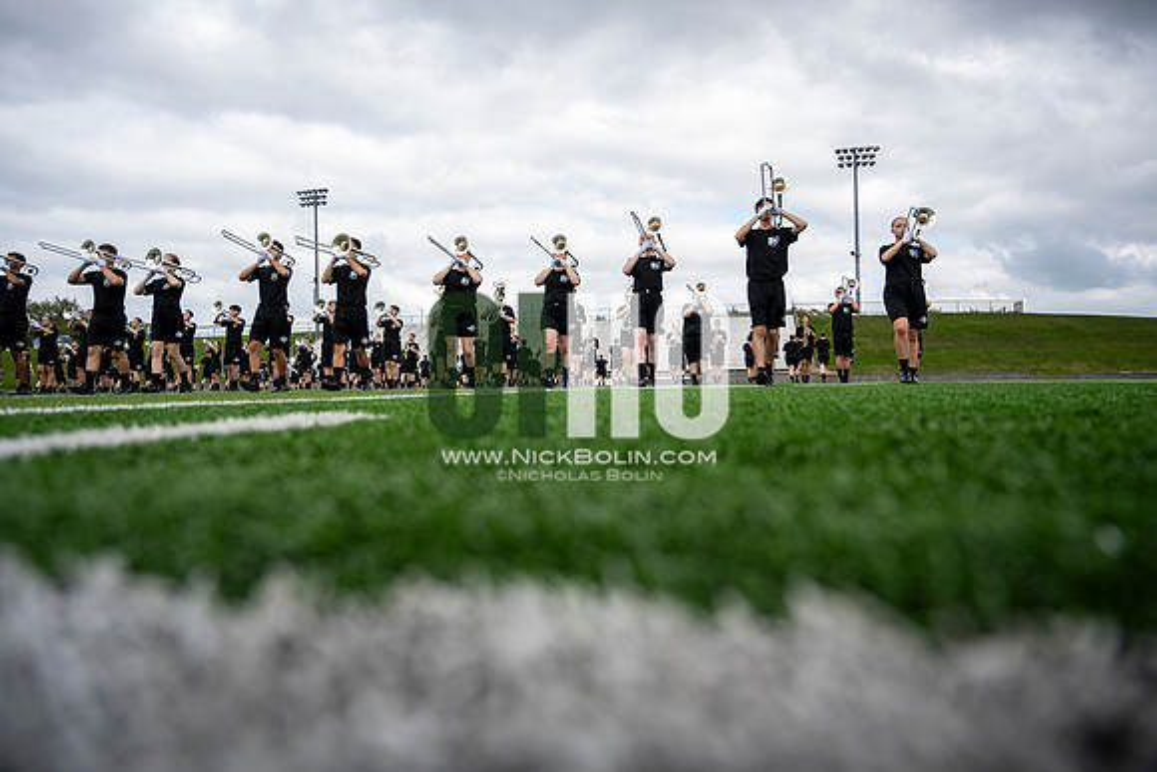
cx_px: 578
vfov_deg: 53.2
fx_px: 771
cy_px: 386
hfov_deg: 73.7
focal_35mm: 24
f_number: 4
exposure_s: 1/800
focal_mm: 24
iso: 250
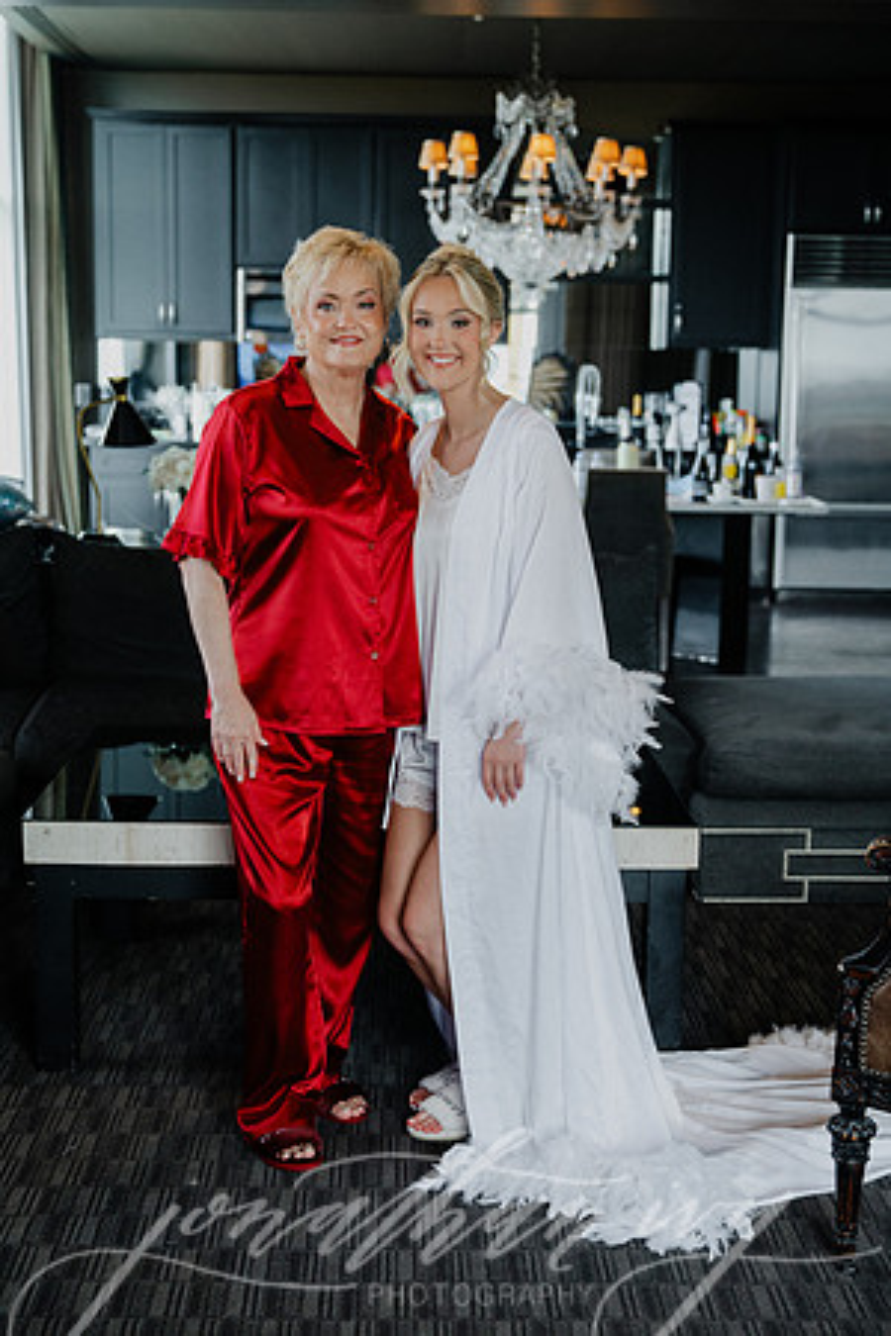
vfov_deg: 38.9
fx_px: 1893
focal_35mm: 51
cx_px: 446
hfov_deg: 26.5
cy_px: 668
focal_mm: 51
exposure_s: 1/250
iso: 720
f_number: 3.5
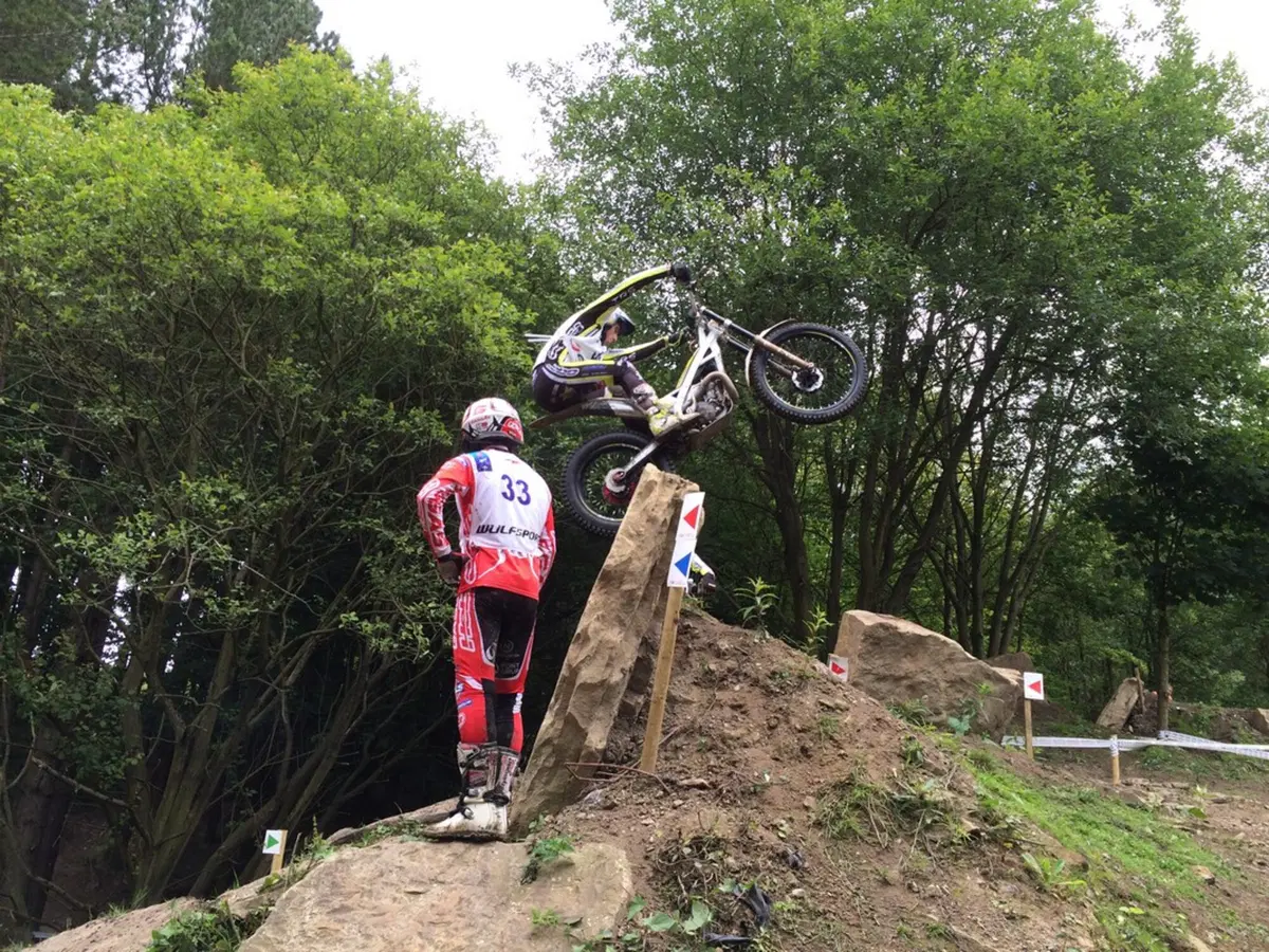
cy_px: 476
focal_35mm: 29
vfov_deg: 48.2
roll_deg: -1.5
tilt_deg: +17.6
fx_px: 1063
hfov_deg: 61.7
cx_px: 634
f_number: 2.2
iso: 32
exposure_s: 1/423
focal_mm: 4.15
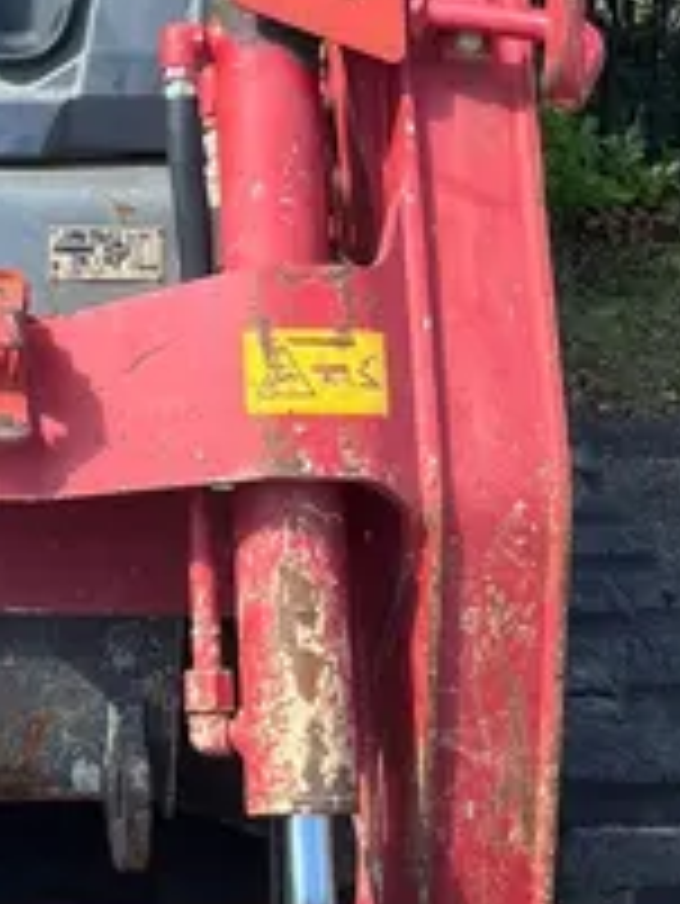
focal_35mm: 95
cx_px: -144
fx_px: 2486
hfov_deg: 15.0
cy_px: 308
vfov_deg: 20.6
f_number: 1.6
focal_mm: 5.1
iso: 50
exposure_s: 1/732
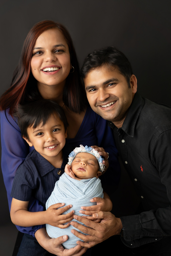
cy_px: 137
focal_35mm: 42
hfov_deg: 31.9
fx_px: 299
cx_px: 77
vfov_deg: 46.4
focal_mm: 35
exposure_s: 1/200
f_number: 2.2
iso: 100
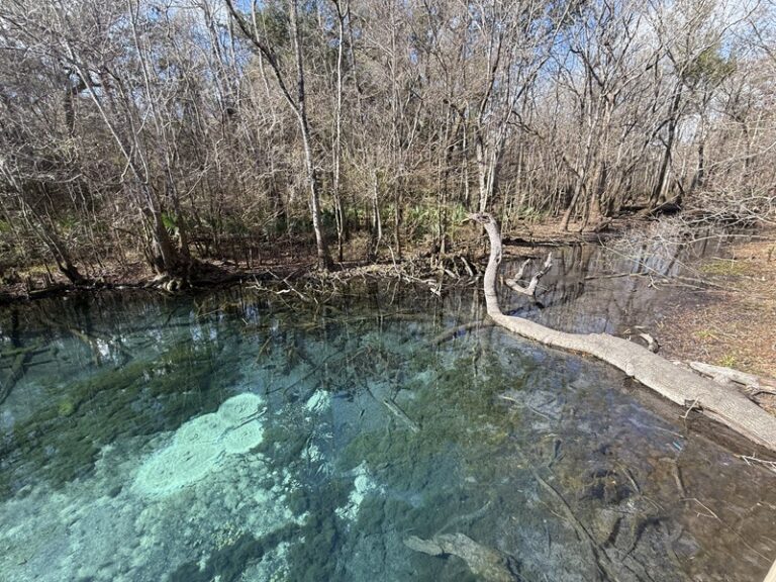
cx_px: 388
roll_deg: +1.0
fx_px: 314
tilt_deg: -17.9
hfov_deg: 102.1
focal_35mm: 14
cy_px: 291
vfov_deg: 85.7
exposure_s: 1/214
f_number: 2.2
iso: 50
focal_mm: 2.22
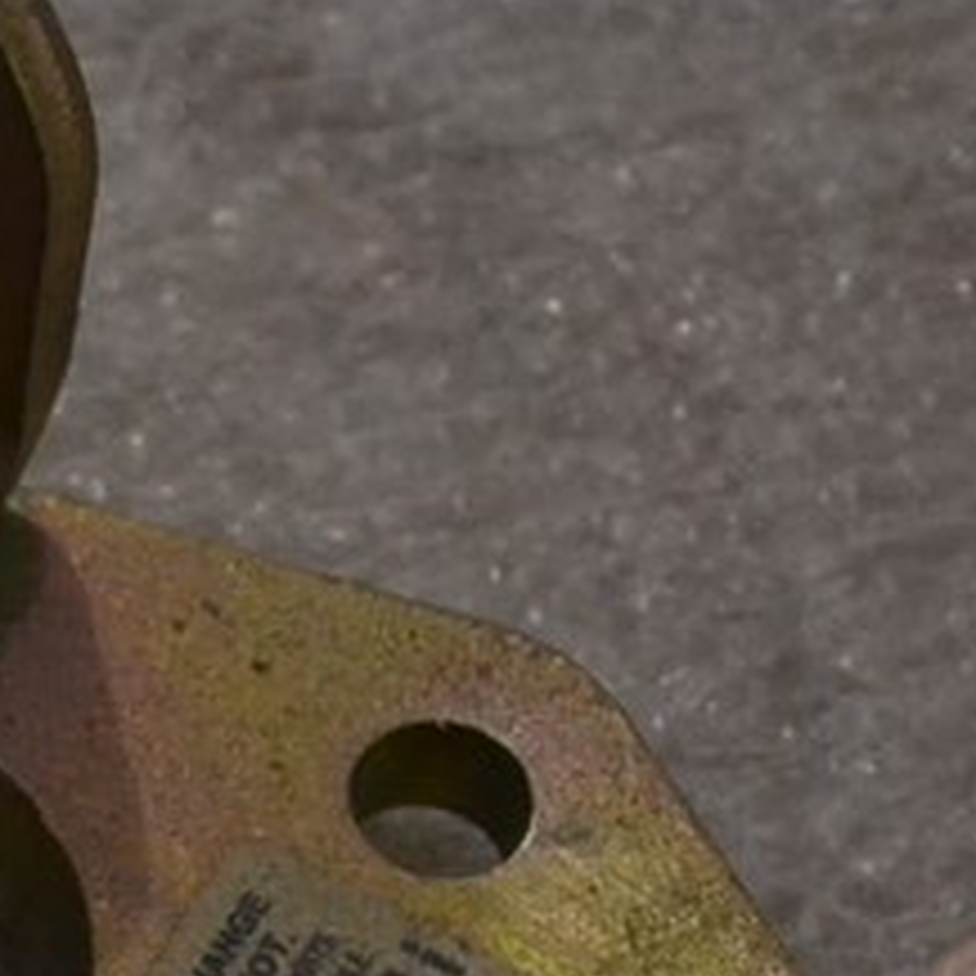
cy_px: 1034
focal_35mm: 238
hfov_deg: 7.3
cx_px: -306
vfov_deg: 7.3
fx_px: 7592
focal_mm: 30
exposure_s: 1/60
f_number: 4.5
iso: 2200
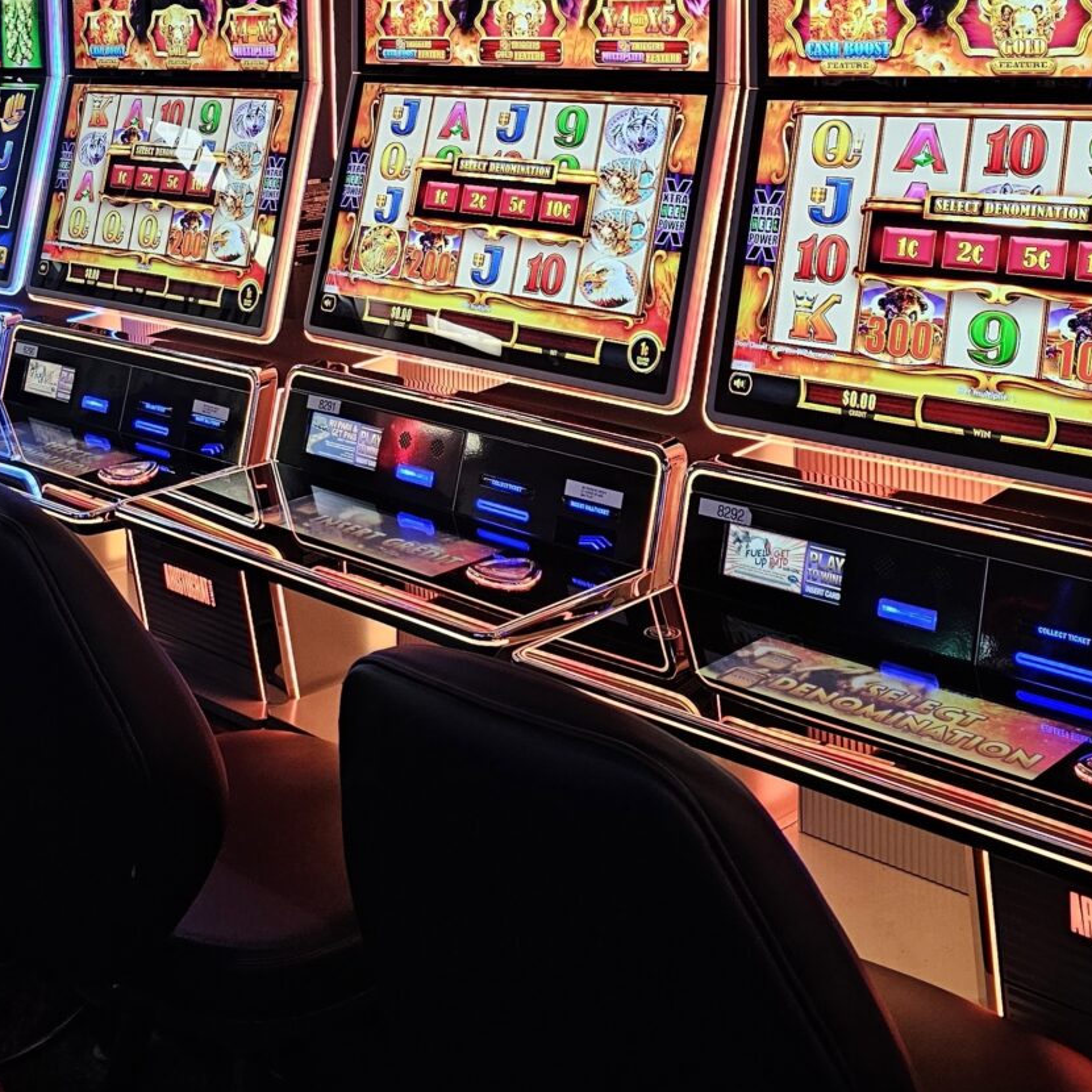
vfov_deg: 34.2
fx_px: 1677
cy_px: 126
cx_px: 426
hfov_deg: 35.9
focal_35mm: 47
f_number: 1.7
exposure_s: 1/120
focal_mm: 6.3
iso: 320
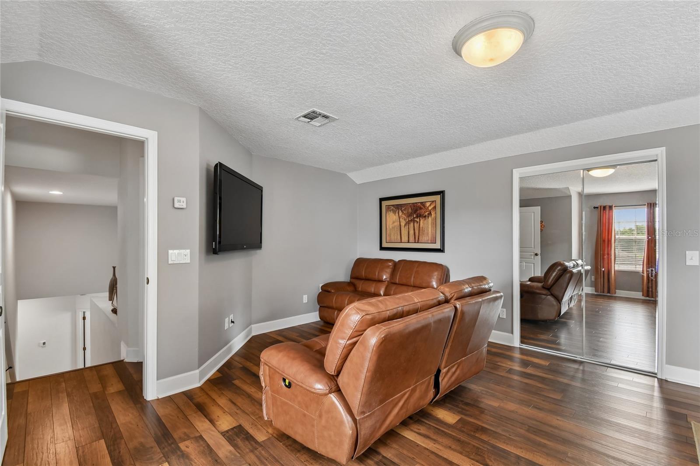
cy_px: 233
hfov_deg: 100.4
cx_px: 350
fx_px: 292
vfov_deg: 77.3
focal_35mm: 15
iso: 100
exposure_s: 1/2
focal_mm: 10
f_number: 8
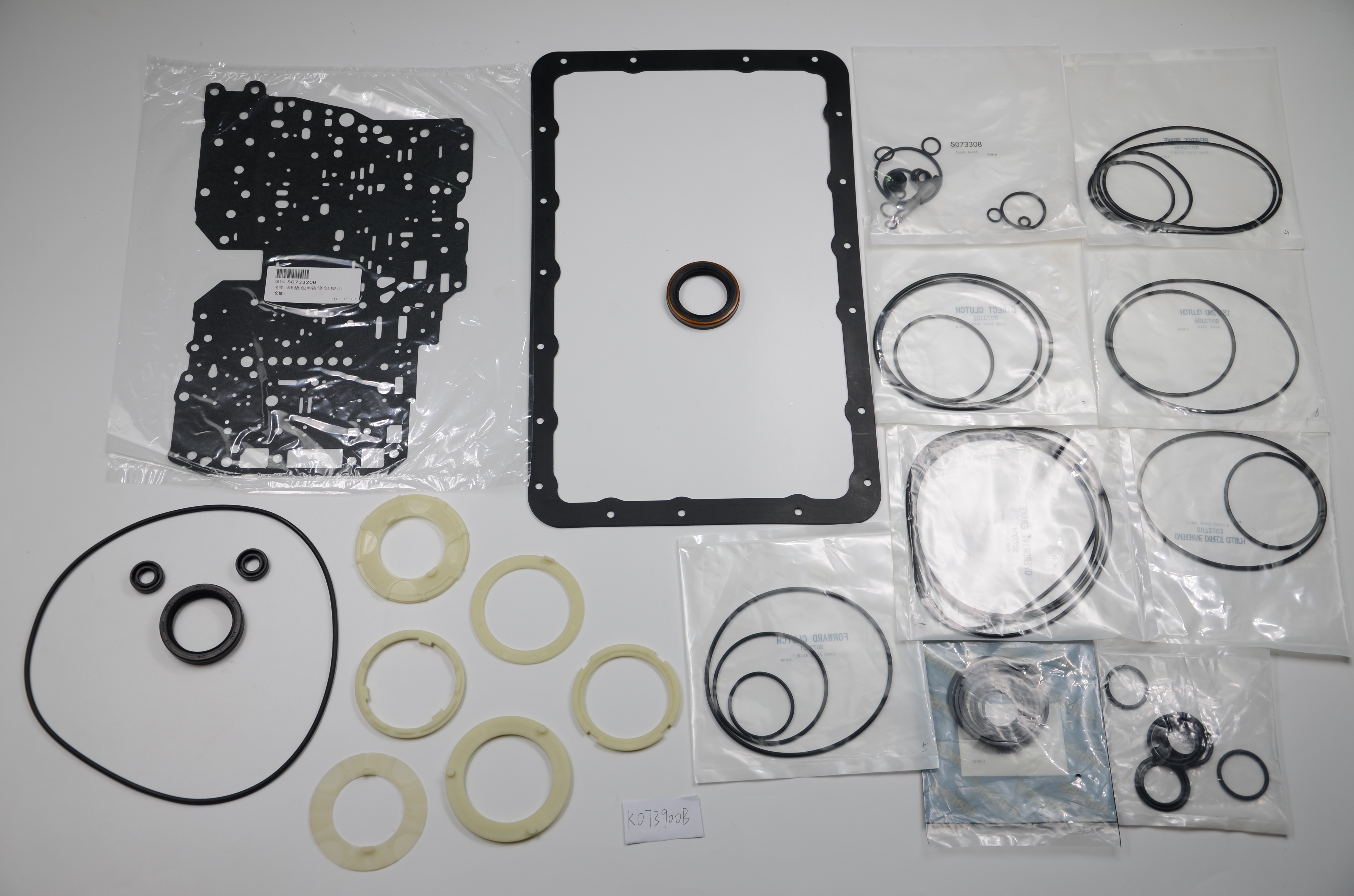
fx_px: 1689
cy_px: 448
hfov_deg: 43.7
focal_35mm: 45
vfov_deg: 29.7
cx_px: 677
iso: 100
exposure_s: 1/80
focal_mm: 30
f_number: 4.5
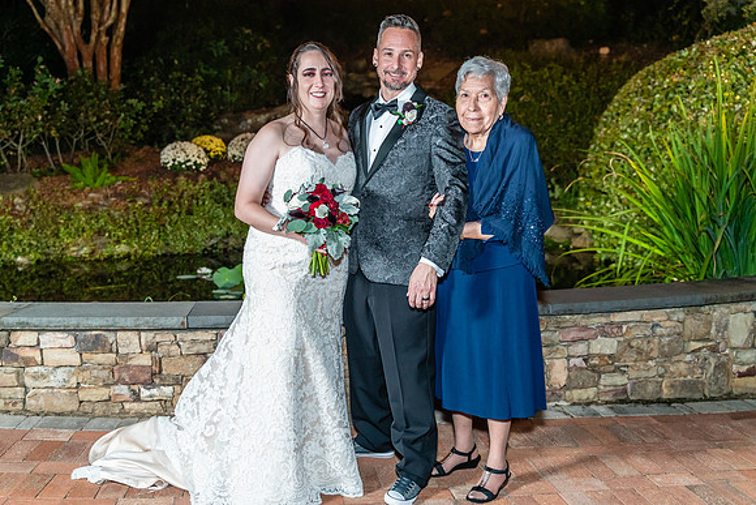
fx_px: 853
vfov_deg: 32.9
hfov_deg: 47.7
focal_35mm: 41
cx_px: 339
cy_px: 273
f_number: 2.8
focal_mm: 35
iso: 1000
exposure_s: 1/160
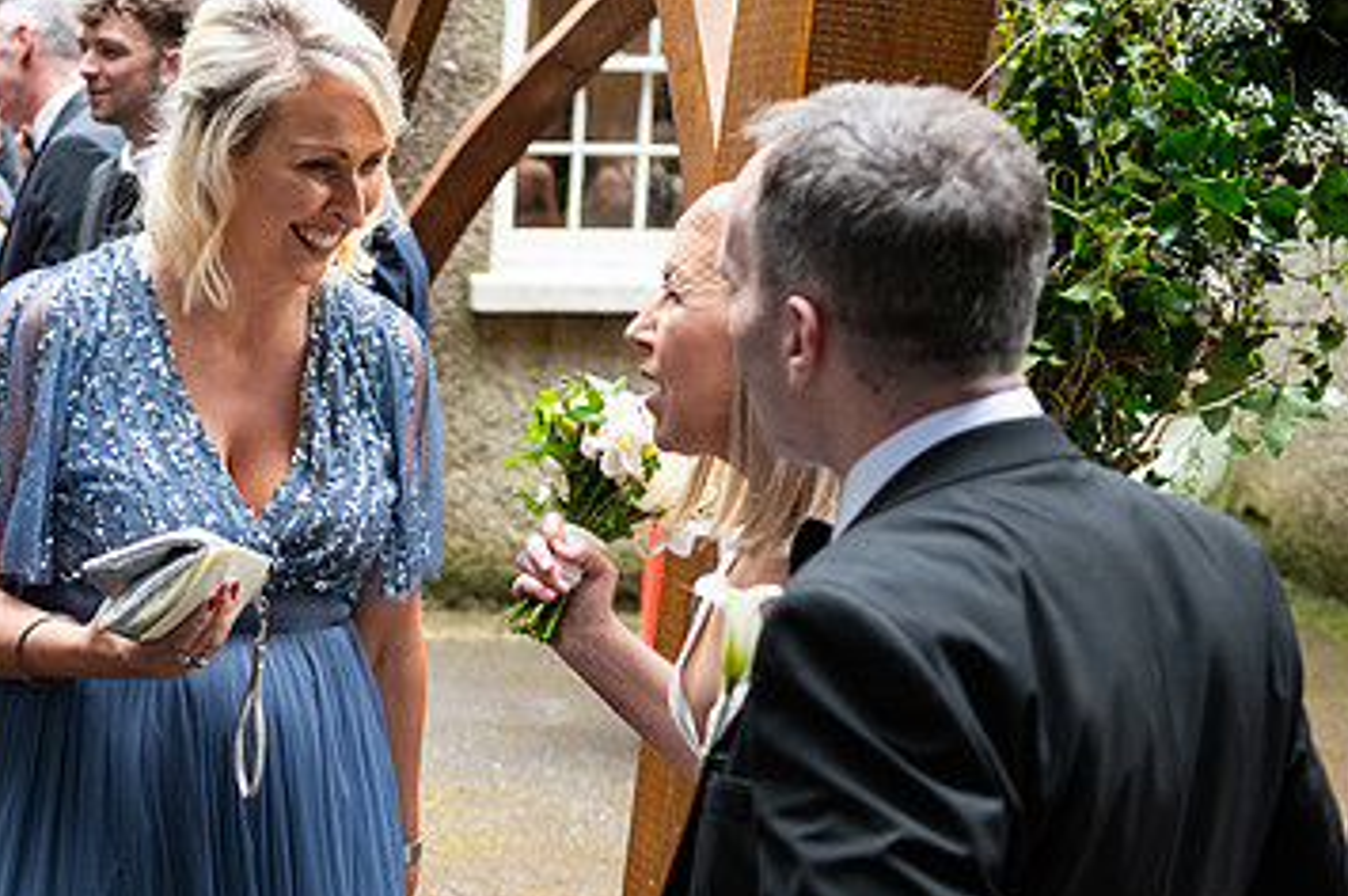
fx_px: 2693
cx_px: 270
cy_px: 526
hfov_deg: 27.5
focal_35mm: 72
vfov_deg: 18.9
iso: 400
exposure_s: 1/160
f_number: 3.5
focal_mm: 44
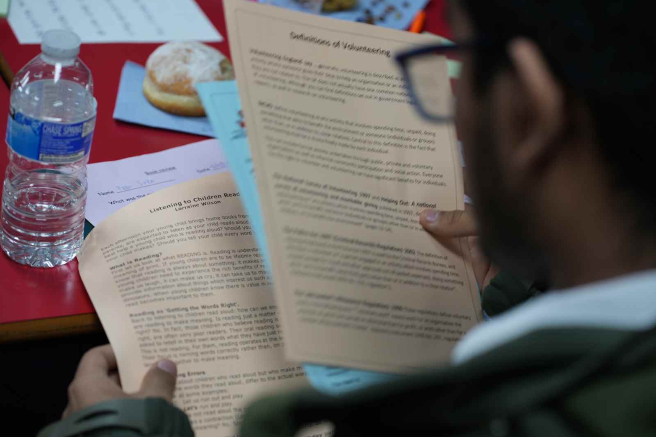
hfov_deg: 23.9
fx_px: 1548
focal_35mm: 85
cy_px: 218
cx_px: 328
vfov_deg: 16.1
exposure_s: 1/160
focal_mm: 85
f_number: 4
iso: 800
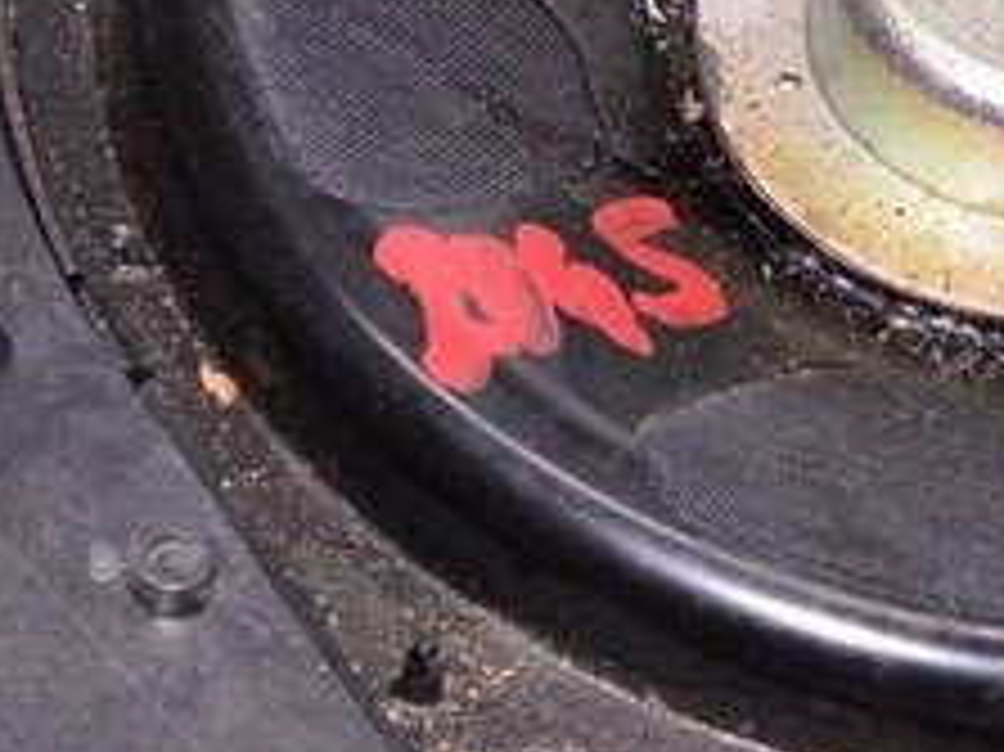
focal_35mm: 159
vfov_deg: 9.3
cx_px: 1135
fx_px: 4609
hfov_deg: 12.2
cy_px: 182
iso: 1600
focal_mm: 24
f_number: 8
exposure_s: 1/200
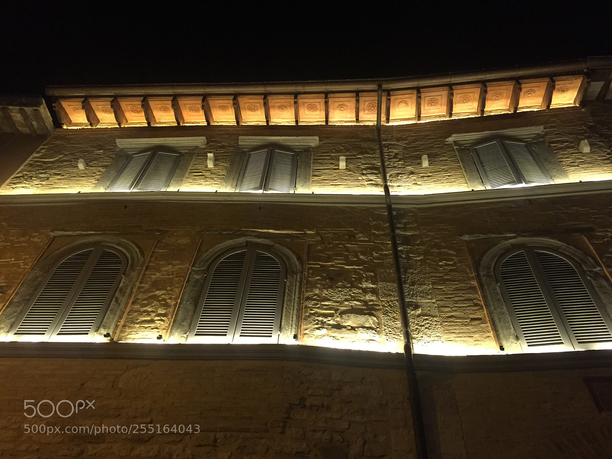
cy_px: 230
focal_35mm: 29
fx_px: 513
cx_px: 306
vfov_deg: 48.2
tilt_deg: +52.8
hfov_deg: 61.7
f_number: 2.2
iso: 250
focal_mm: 4.15
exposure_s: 1/33
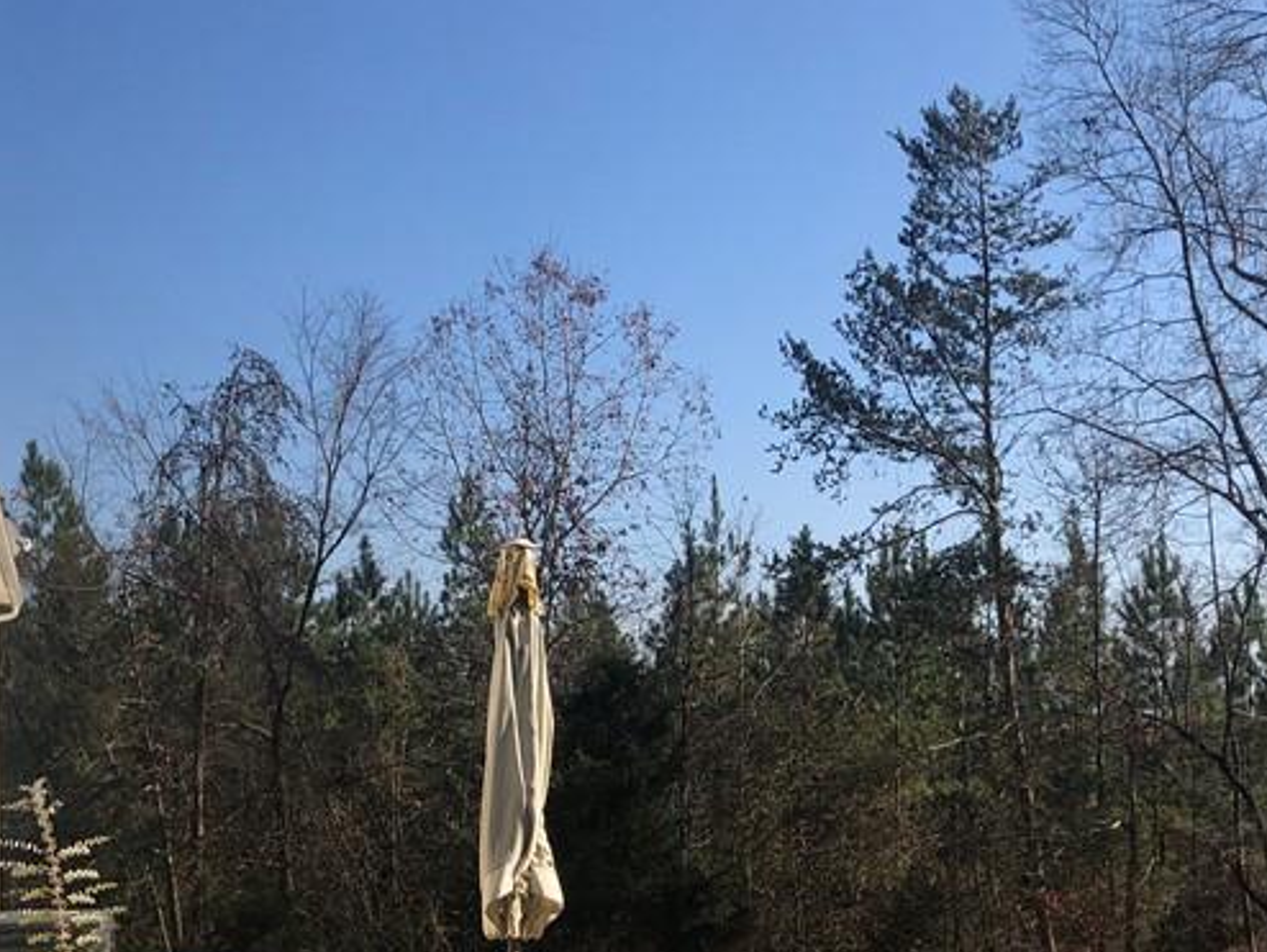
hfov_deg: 33.1
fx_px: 2124
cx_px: 528
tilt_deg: -2.1
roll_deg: -1.7
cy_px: 849
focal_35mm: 58
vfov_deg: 24.6
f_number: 1.8
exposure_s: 1/1548
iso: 20
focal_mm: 3.99
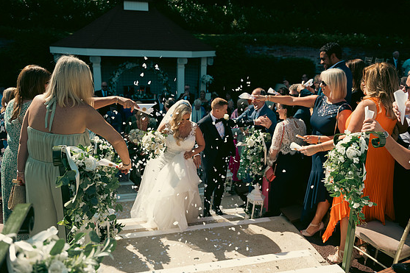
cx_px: 211
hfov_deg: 71.5
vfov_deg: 51.3
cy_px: 134
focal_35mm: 25
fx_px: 285
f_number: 3.5
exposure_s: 1/2500
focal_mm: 24
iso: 250
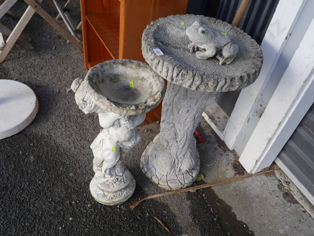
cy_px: 118
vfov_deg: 46.8
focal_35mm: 30
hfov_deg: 60.0
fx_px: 272
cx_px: 157
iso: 200
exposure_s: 1/250
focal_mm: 15
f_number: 5.6
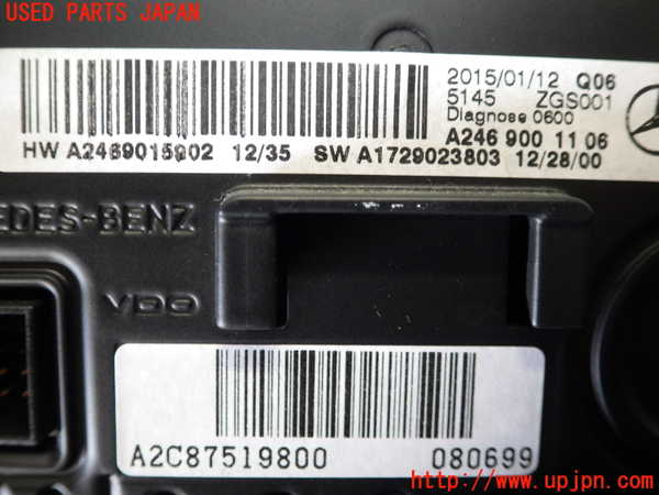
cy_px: 248
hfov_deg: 58.4
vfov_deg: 45.4
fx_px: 590
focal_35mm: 31
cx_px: 330
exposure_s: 1/45
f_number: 2.3
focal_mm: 5.5
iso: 640
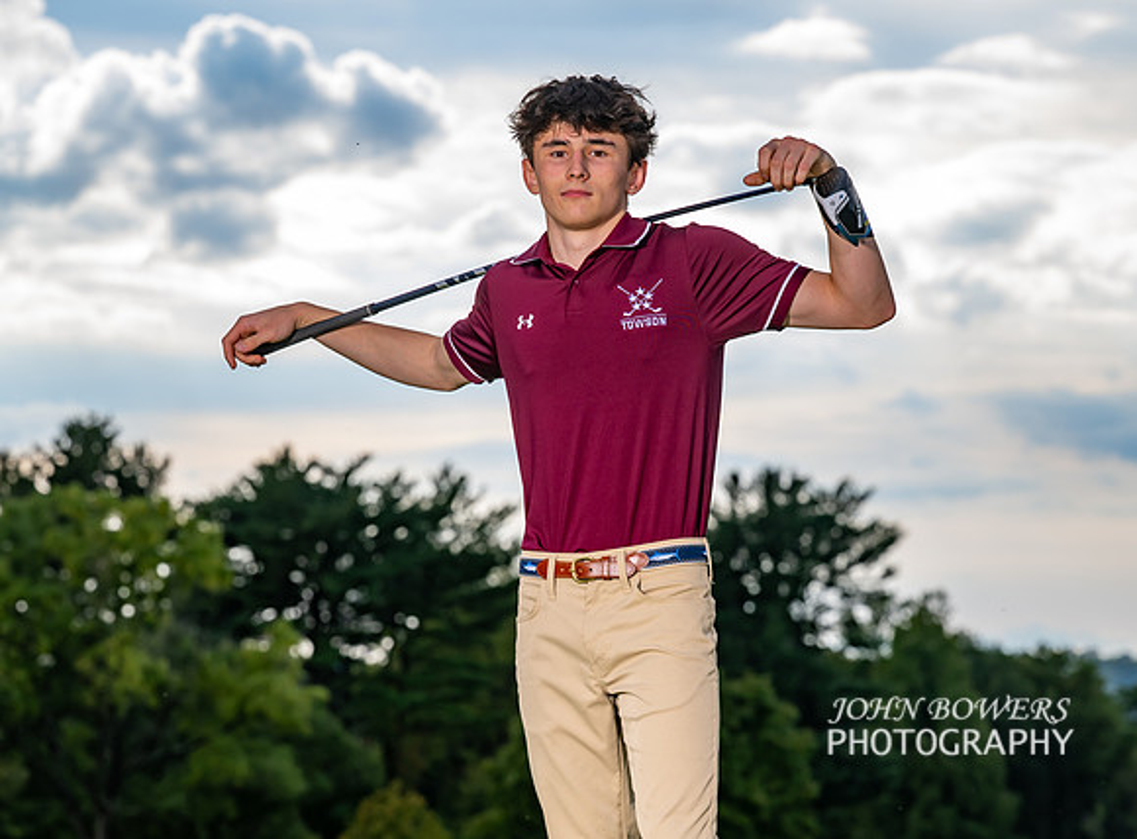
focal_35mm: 152
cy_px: 339
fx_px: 4948
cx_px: 562
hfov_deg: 13.1
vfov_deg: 9.7
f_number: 5.6
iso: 160
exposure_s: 1/500
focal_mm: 104
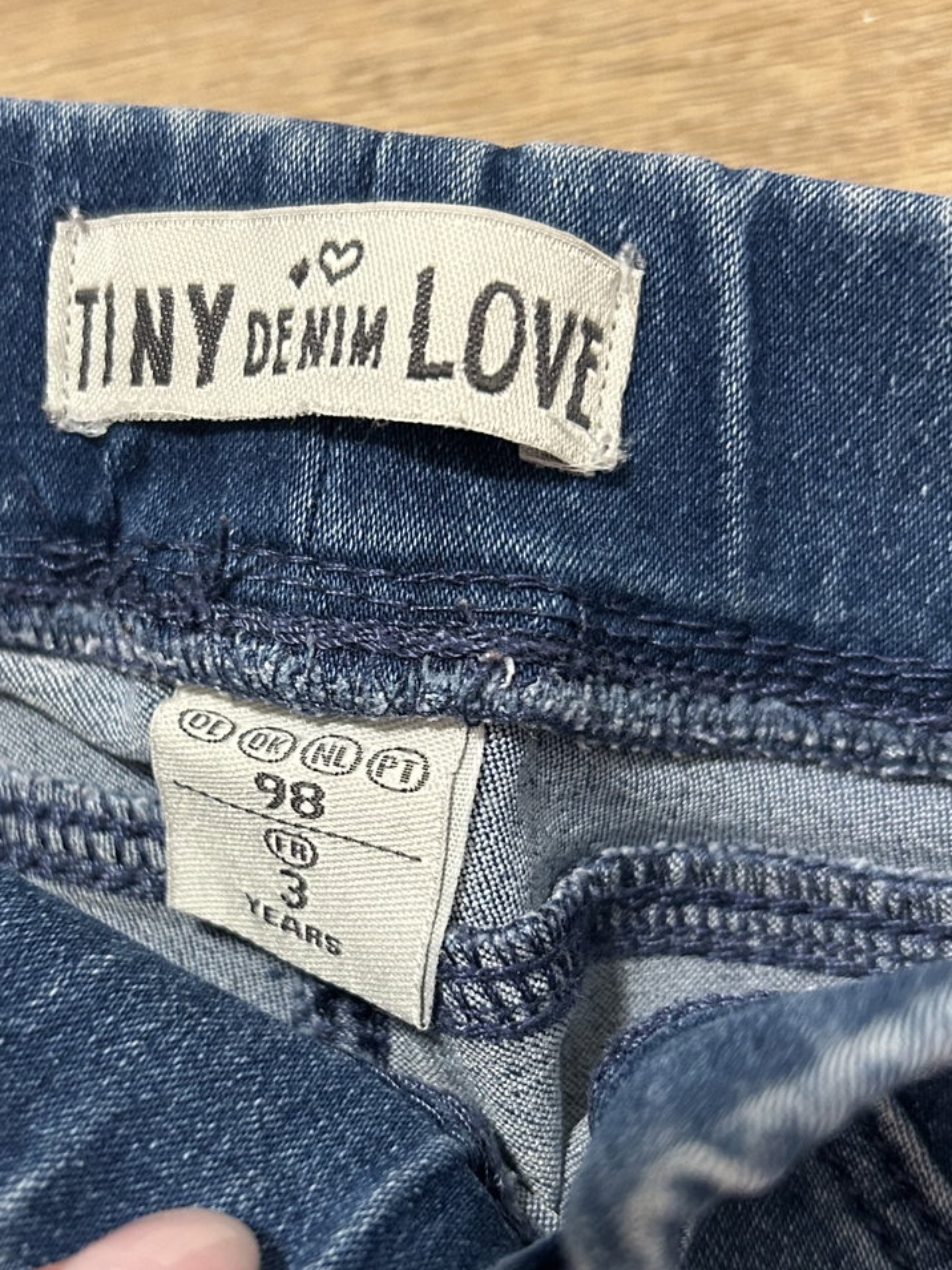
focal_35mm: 45
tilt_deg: -75.5
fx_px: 1650
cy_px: 763
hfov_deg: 31.9
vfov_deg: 41.9
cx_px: 318
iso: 500
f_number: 1.5
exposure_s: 1/50
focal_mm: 5.7
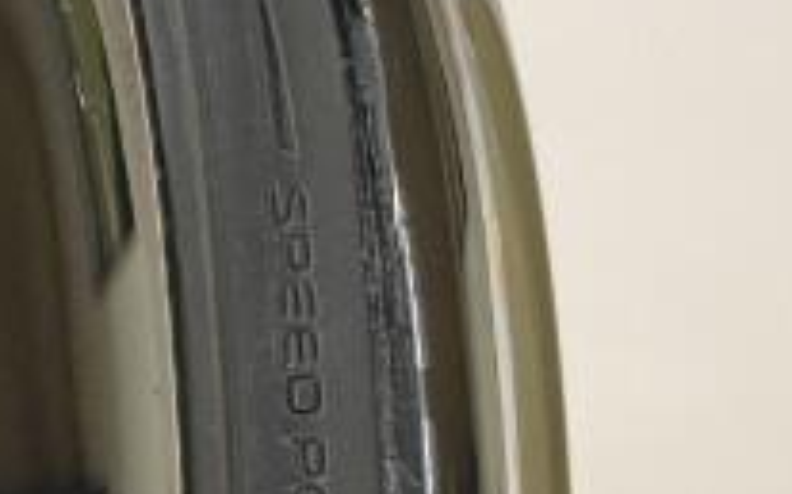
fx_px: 2761
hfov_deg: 14.6
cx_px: -570
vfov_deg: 10.1
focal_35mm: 128
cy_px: 548
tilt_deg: -70.0
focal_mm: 4.2
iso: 160
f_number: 1.6
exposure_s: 1/60
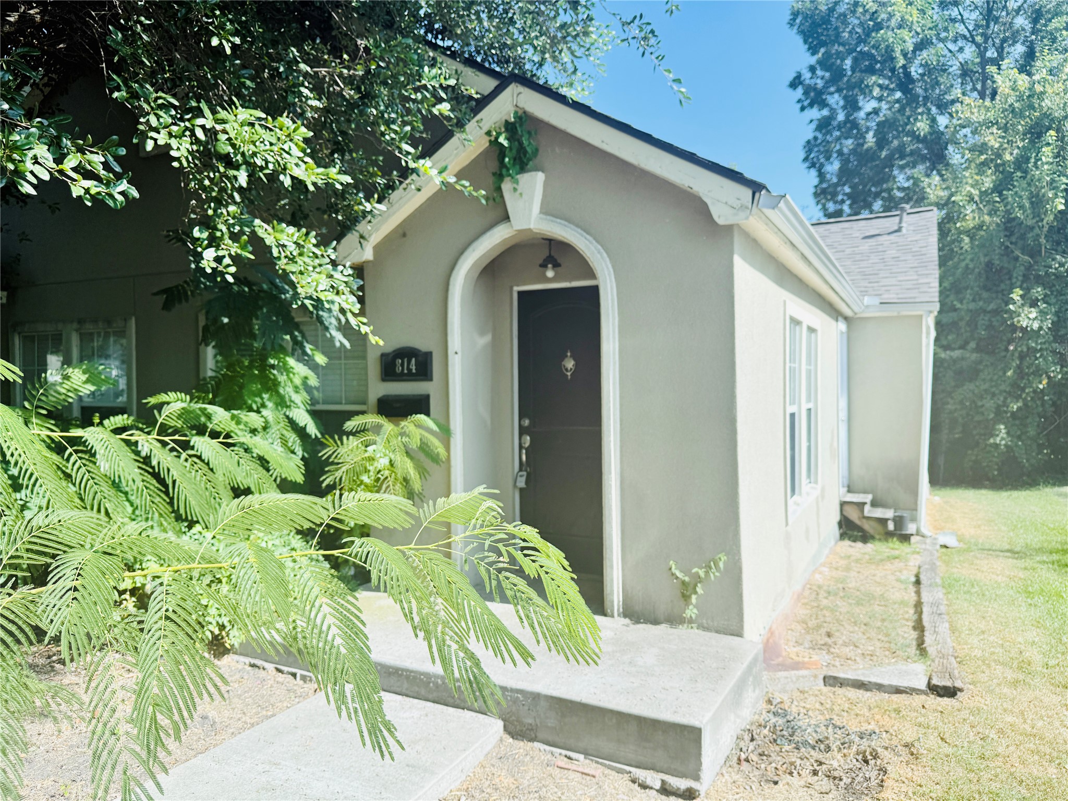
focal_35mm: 24
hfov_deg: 71.6
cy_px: 400
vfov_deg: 56.8
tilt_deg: -0.8
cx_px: 534
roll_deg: +0.2
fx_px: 740
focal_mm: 6.76
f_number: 1.78
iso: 80
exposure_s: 1/2053
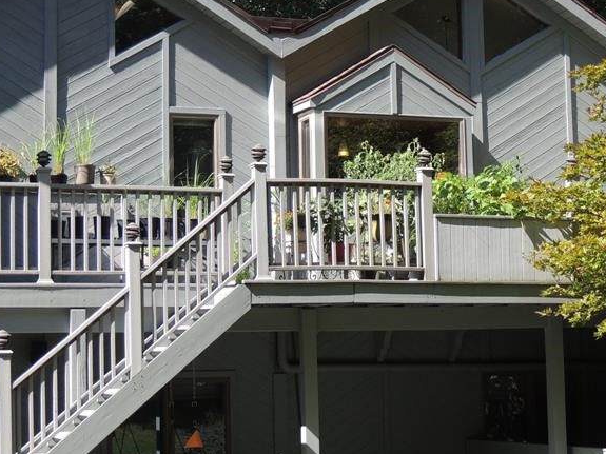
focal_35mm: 89
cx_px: 327
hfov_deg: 22.0
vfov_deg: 16.6
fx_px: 1558
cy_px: 172
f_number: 3.6
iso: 100
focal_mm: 8.9
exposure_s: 1/320
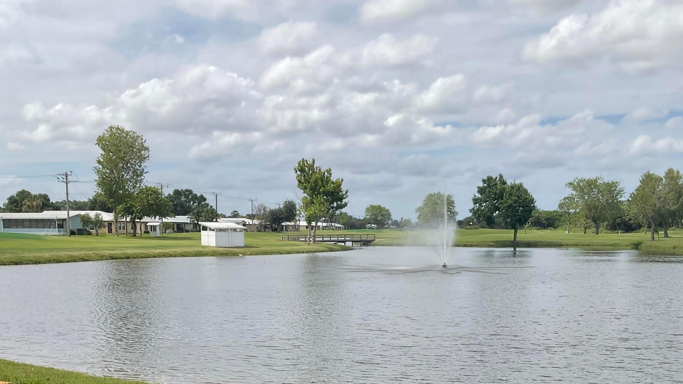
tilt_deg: -9.3
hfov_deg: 48.4
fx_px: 761
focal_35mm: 42
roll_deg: -0.7
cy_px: 338
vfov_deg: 27.4
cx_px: 345
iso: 20
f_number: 1.8
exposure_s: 1/3125
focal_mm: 3
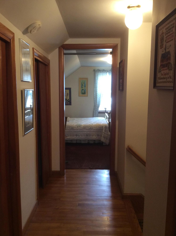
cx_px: 88
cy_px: 118
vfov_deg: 56.9
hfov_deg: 44.0
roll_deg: -0.6
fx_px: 218
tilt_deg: -8.4
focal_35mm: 32
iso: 80
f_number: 2.4
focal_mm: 3.3
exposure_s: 1/24
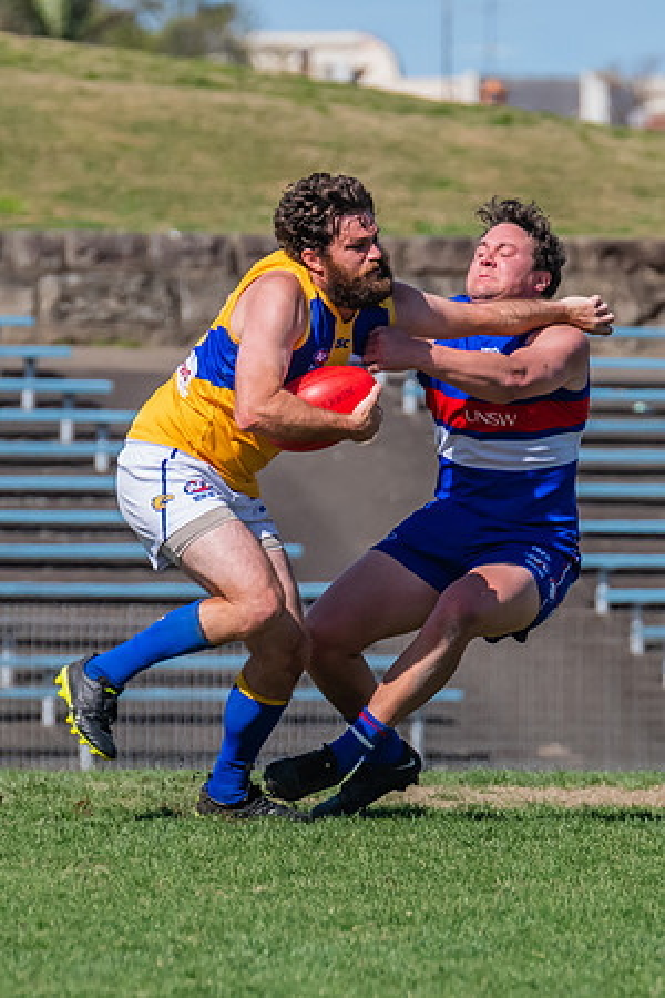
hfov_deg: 1.3
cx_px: 417
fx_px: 29871
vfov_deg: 1.9
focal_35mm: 1078
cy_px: 553
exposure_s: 1/1600
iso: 800
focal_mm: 420
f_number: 9
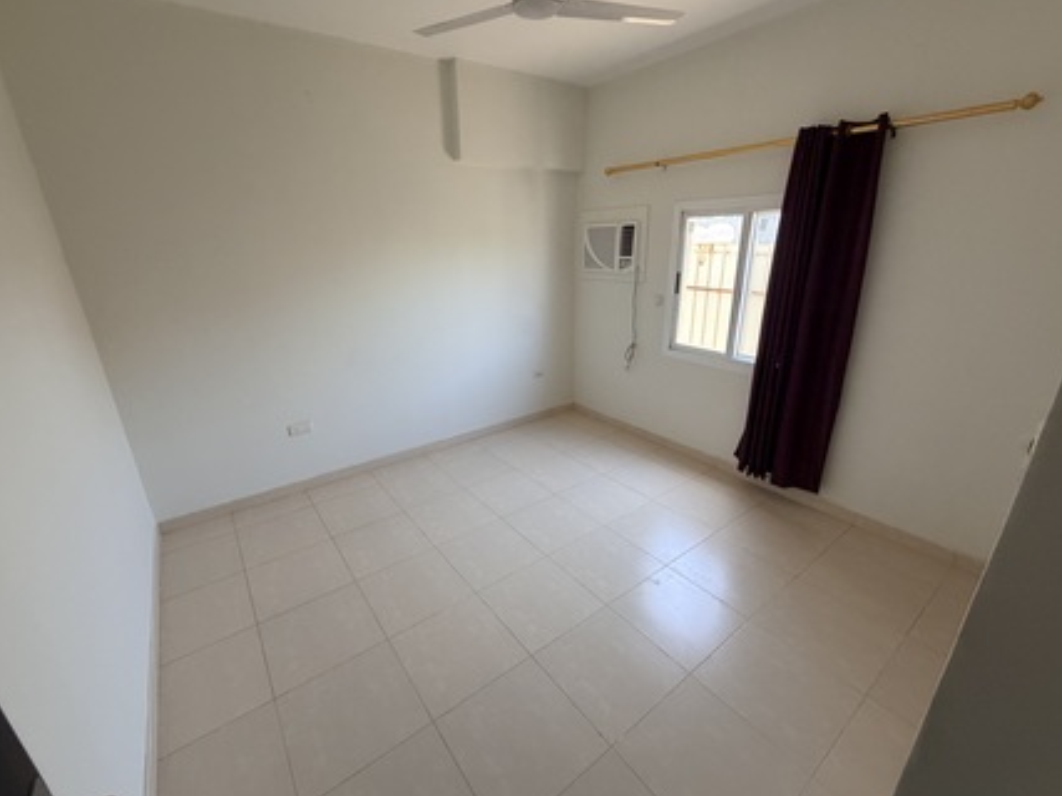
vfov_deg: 81.7
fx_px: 460
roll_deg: +1.2
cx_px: 524
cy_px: 397
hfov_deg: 98.2
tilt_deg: -18.4
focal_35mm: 15
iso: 320
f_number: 2.2
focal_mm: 2.22
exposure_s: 1/89
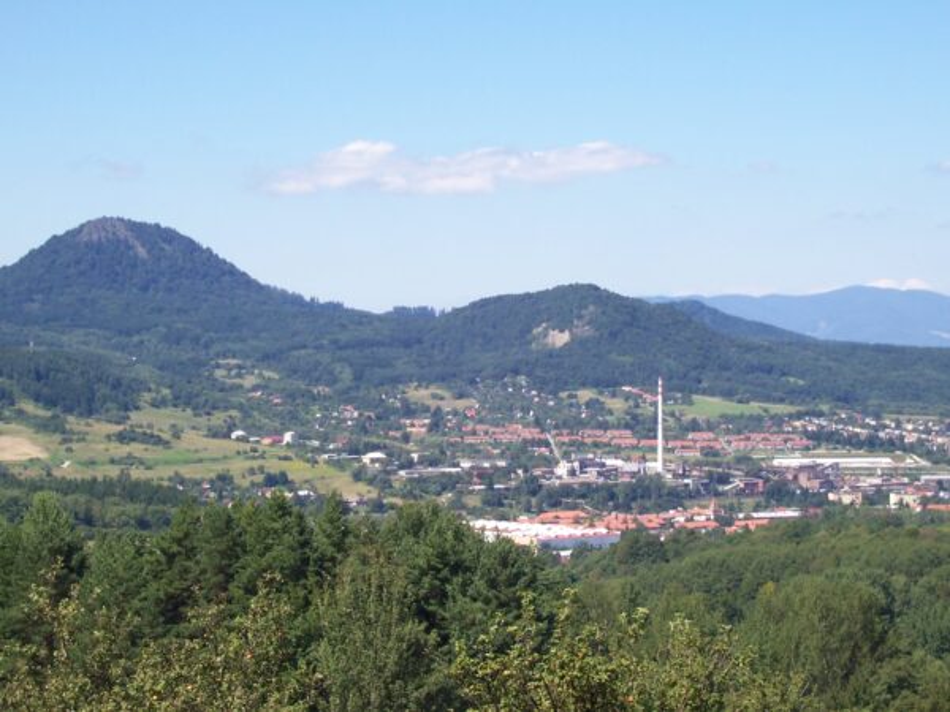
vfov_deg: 14.5
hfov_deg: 19.3
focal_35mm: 102
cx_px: 475
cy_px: 356
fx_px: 2799
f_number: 9.5
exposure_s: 1/125
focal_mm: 16.8
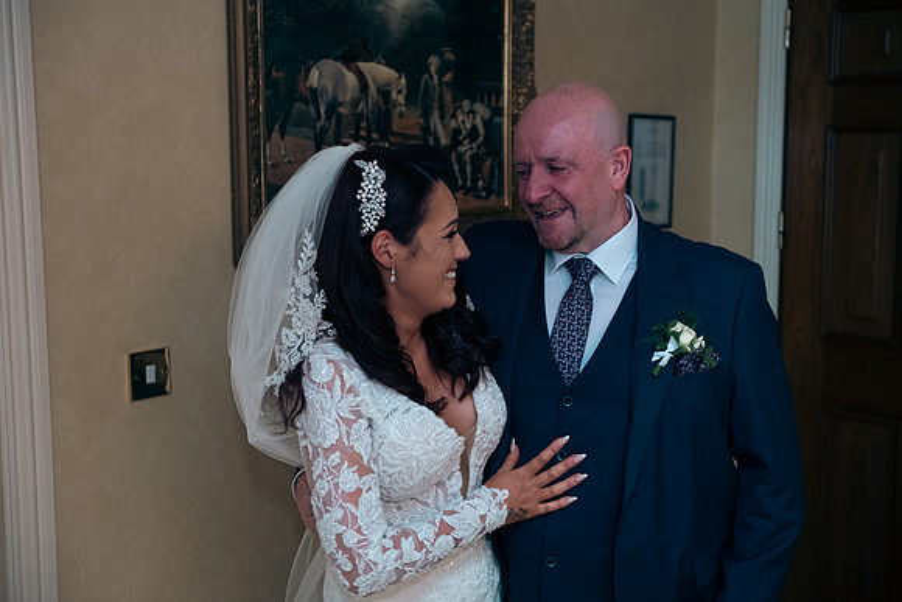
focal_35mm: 52
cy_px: 301
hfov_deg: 38.2
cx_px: 451
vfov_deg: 26.0
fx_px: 1303
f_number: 3.5
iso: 640
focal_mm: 52
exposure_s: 1/160
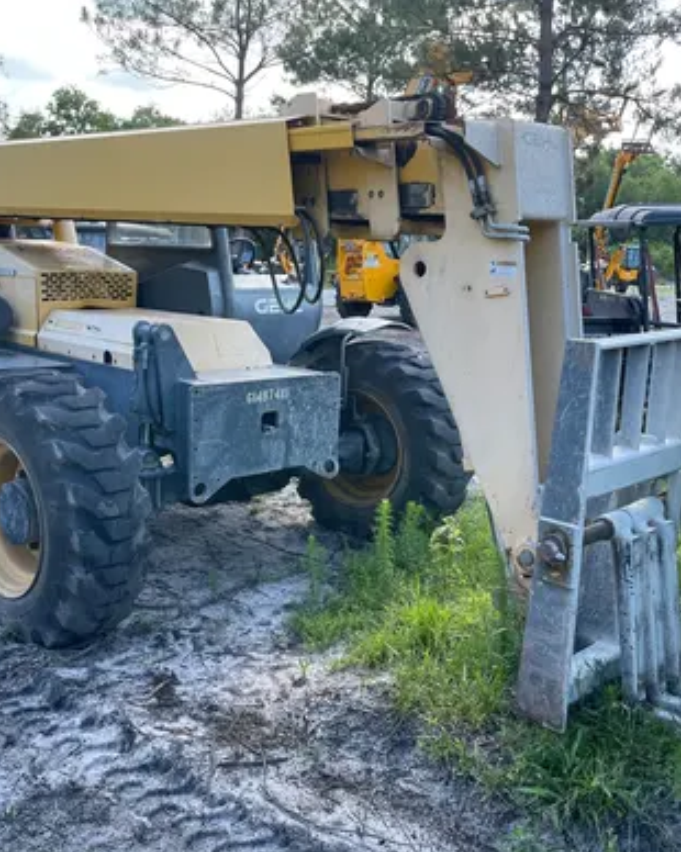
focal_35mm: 36
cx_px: 268
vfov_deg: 50.3
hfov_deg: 40.9
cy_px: 445
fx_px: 908
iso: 32
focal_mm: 4.2
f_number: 1.6
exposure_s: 1/299
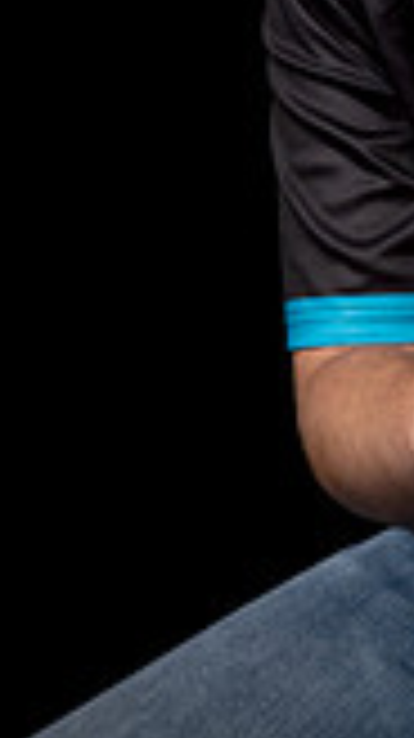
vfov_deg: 14.8
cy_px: 58
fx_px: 2816
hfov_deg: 8.2
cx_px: 630
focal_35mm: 144
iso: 100
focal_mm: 50
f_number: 5
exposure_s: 1/160
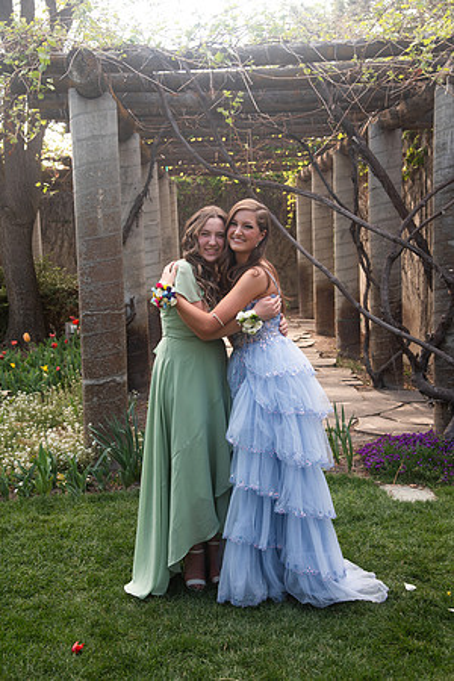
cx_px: 227
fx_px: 908
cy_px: 340
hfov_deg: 28.1
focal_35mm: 48
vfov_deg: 41.1
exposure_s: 1/125
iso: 250
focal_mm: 48
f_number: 5.6
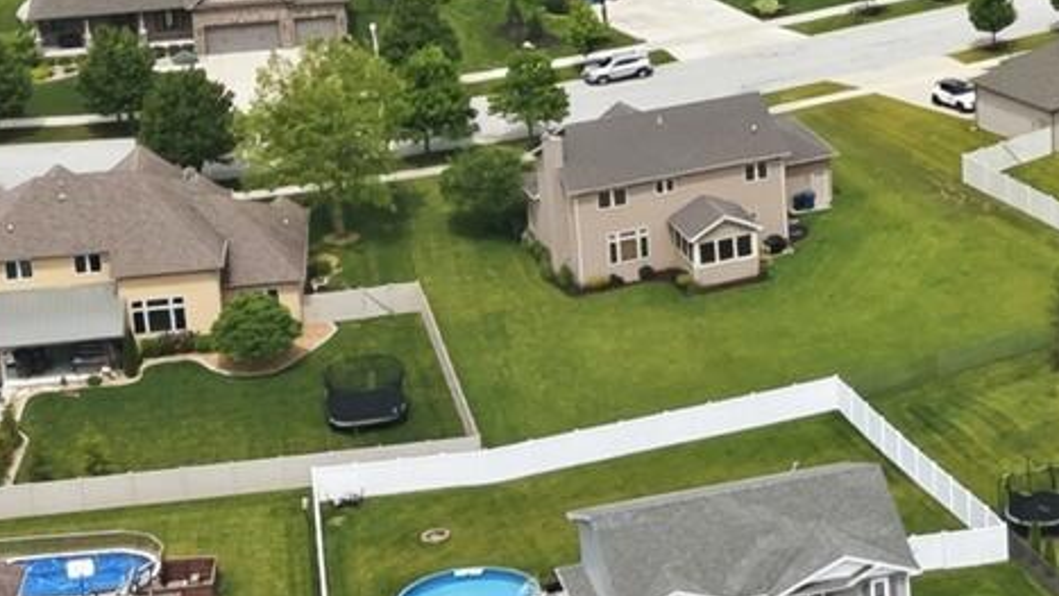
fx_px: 3932
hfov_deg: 14.6
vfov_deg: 8.6
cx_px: 1435
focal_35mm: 140
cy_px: 80
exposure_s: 1/6000
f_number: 1.8
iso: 150
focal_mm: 8.7
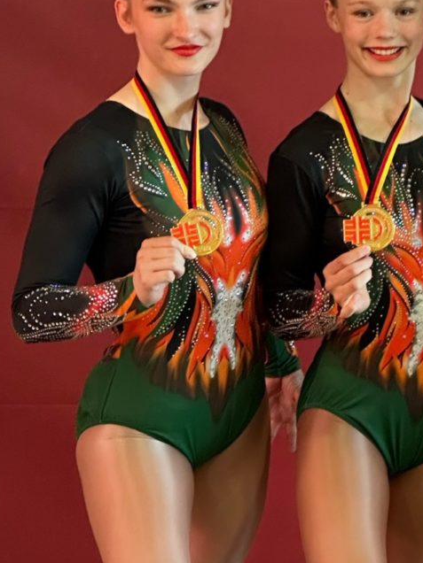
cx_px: 418
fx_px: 3031
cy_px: 336
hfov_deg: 7.9
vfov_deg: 10.6
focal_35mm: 186
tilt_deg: -9.0
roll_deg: +0.3
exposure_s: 1/50
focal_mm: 9
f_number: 2.8
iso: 400
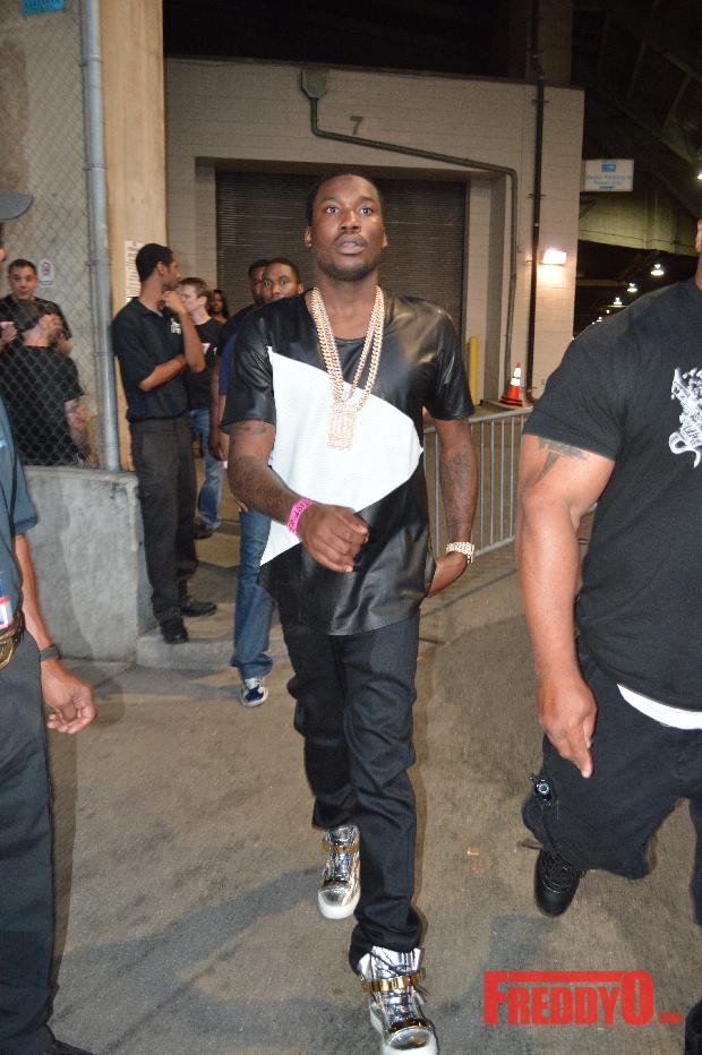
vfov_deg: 57.3
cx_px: 351
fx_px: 967
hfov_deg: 39.9
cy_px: 528
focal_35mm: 33
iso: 1000
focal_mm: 22
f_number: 3.8
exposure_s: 1/60
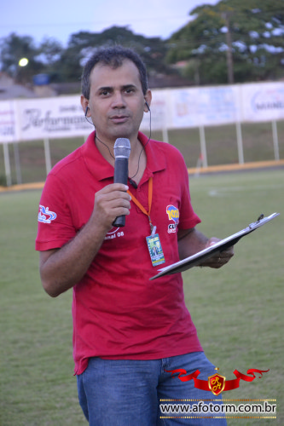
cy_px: 213
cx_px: 142
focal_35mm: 142
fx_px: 1687
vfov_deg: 14.4
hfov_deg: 9.6
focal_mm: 95
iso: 3200
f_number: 5.6
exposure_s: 1/125
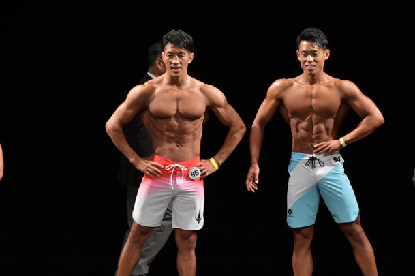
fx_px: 4400
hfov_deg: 5.4
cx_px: 259
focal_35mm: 382
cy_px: 172
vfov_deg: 3.6
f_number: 5.6
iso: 3200
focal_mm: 200
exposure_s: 1/400
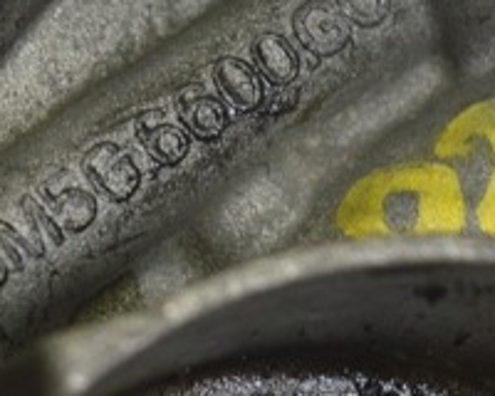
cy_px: -9
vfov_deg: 6.2
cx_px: 146
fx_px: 3626
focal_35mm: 248
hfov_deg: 7.8
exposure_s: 1/20
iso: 400
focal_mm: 55
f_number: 5.6
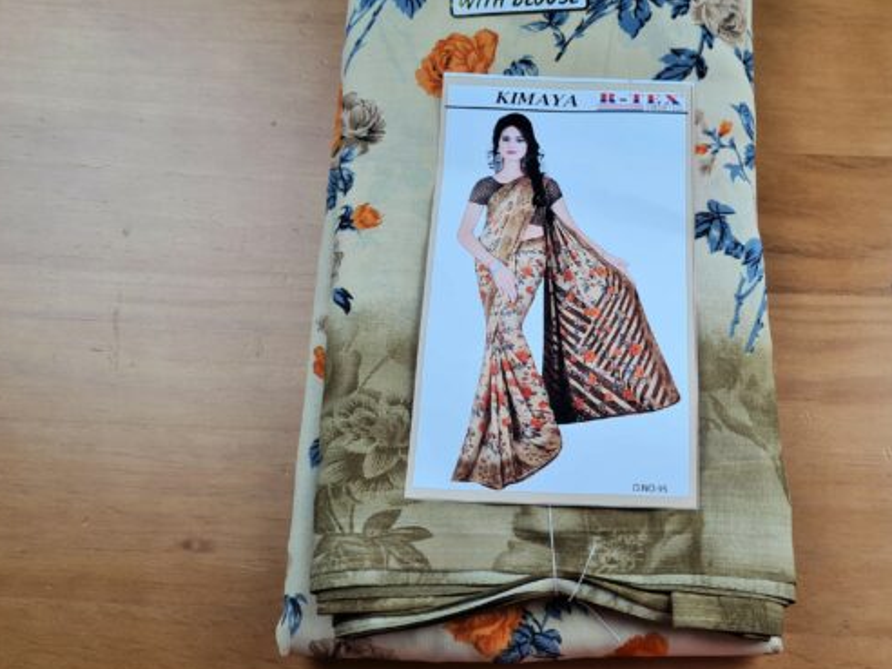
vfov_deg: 38.5
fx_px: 953
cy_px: 269
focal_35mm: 37
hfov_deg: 49.7
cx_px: 557
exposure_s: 1/155
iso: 50
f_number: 1.8
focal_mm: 5.4
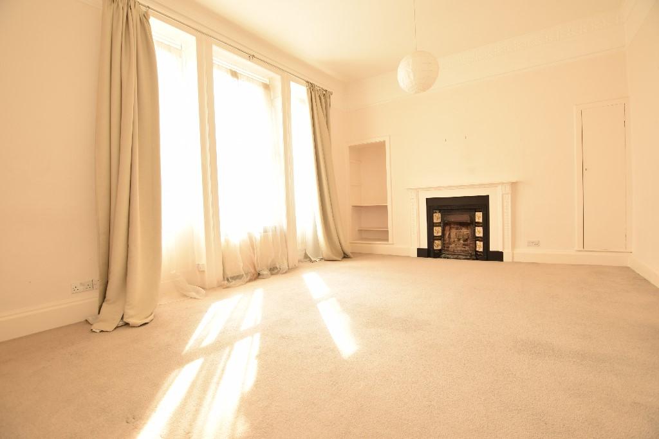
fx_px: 275
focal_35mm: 15
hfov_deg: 100.4
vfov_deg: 77.3
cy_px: 220
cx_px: 330
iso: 100
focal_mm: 10
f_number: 4.5
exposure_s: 1/30
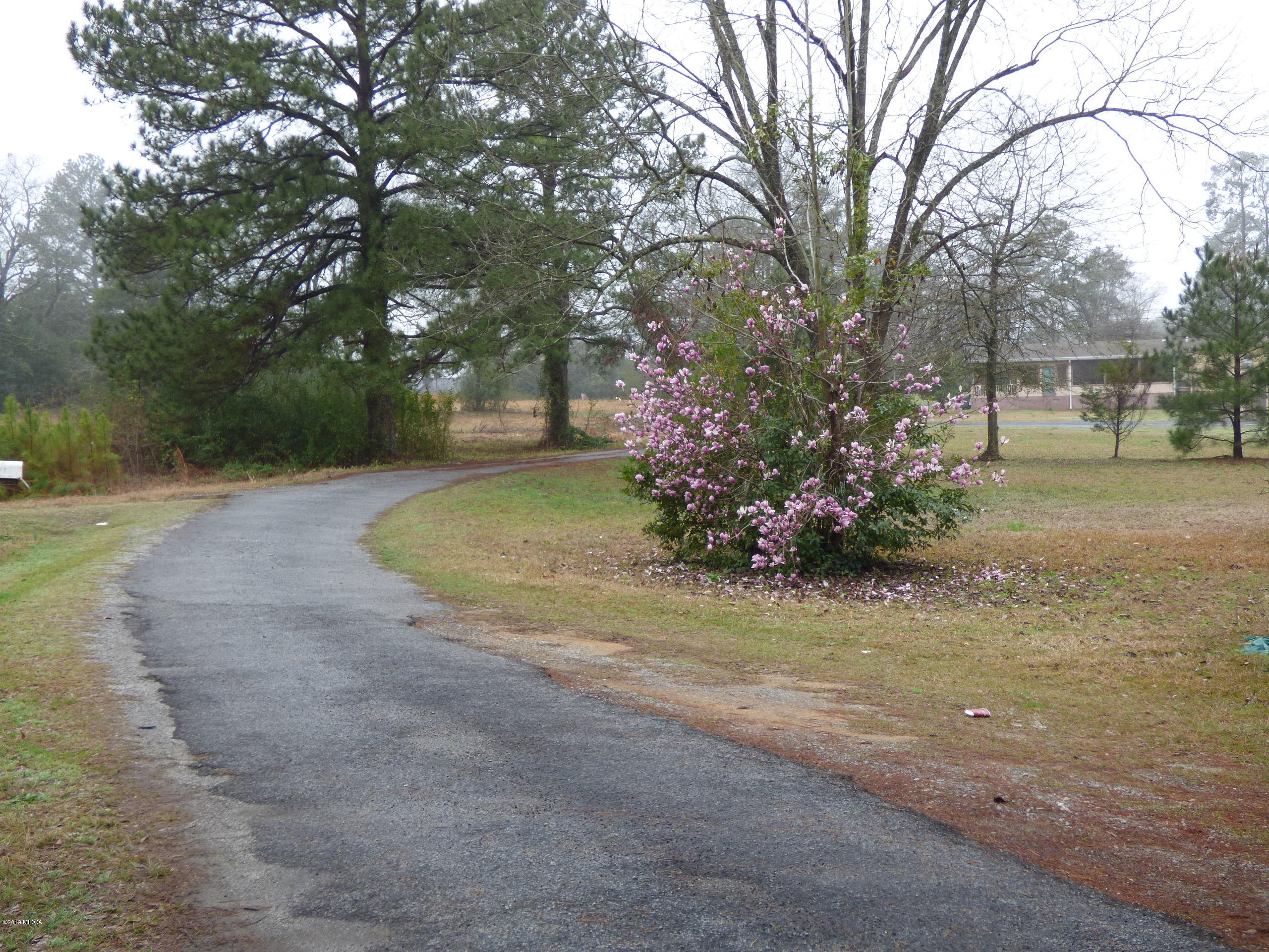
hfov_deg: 42.1
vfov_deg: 32.2
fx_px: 1650
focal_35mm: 45
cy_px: 476
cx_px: 634
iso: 100
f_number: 3.7
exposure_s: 1/160
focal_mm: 7.79
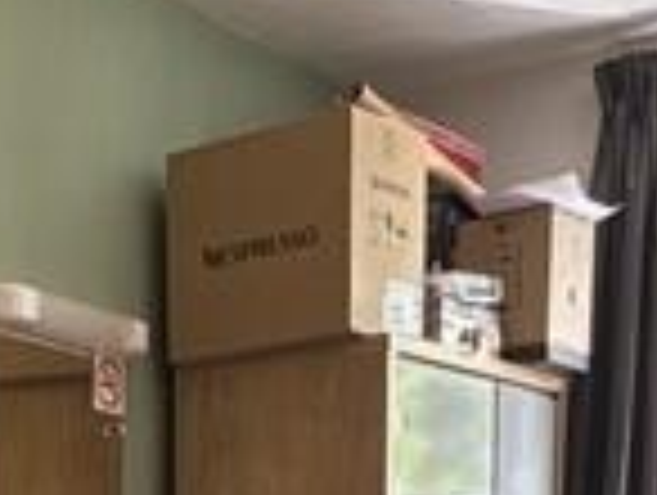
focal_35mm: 98
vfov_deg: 13.0
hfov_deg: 19.2
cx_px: -54
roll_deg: +0.2
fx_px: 1863
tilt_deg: -8.8
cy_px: 1017
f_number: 2.2
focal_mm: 2.22
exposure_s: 1/99
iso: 125
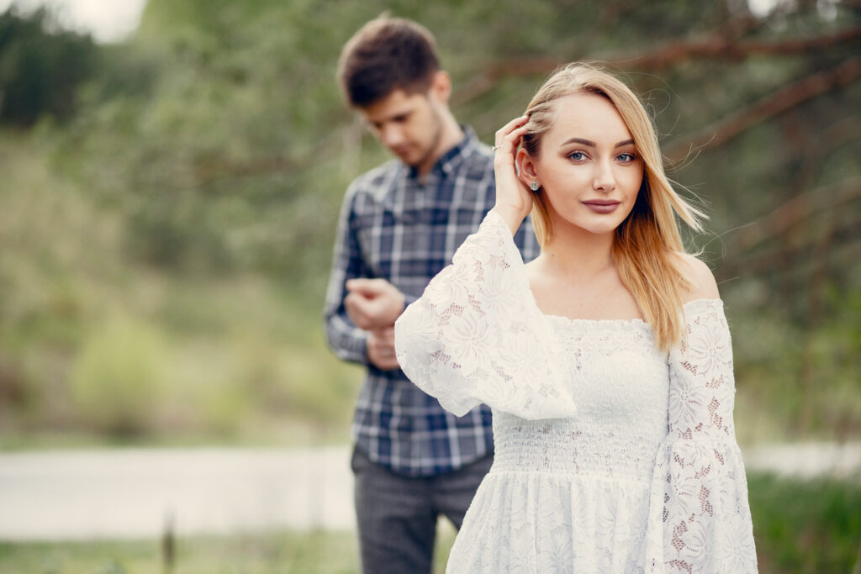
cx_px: 430
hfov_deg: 23.9
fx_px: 2033
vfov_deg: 16.1
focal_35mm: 85
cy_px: 287
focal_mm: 85
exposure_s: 1/2000
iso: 250
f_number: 2.2
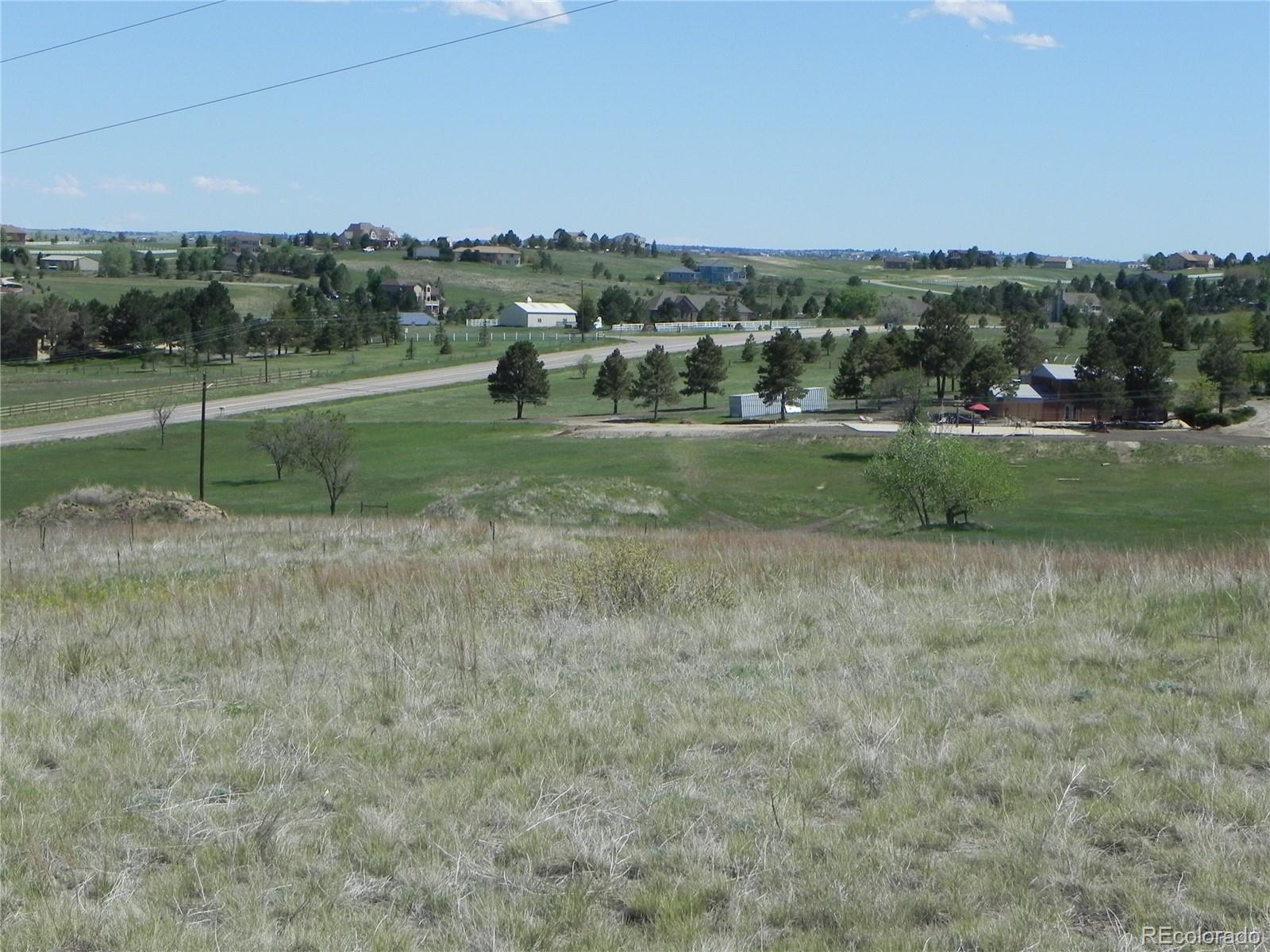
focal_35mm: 85
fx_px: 3119
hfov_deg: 23.0
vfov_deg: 17.4
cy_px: 476
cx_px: 635
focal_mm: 15.1
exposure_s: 1/467
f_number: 8
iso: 160
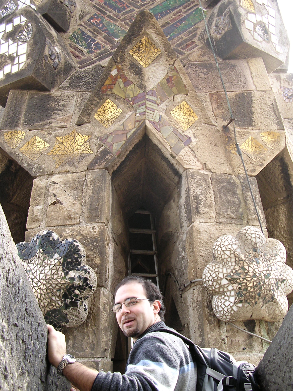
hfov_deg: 37.7
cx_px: 146
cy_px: 196
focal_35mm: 38
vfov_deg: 49.0
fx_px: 429
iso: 100
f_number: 2.8
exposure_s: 1/124
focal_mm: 5.8
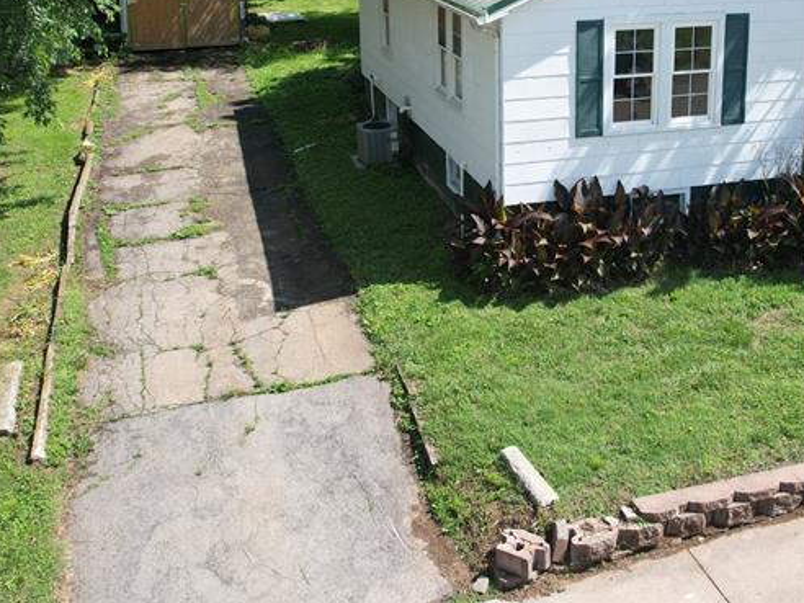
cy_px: 116
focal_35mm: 44
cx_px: 559
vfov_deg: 32.0
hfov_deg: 42.2
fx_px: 1022
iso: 100
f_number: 2.8
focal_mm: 8.38
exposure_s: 1/1000
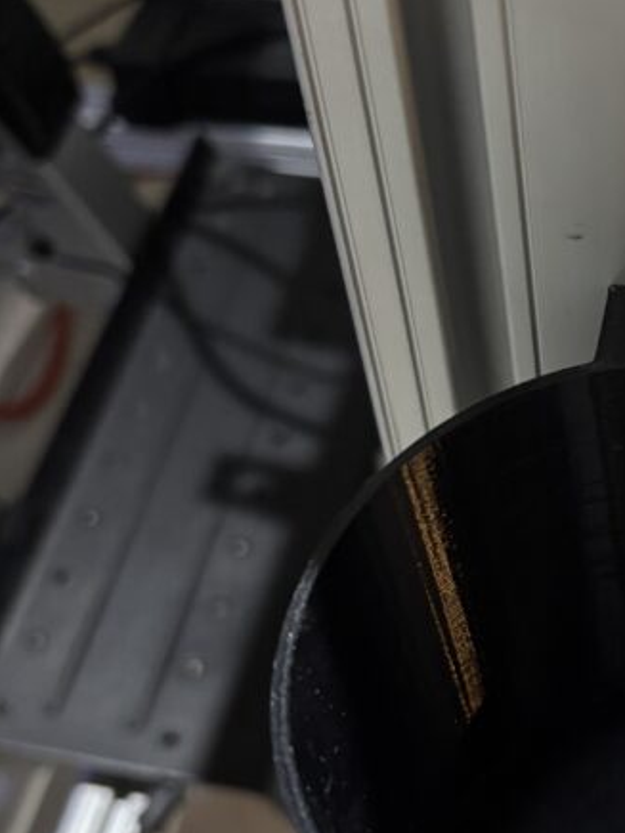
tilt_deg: -51.3
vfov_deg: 31.7
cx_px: 669
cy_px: 453
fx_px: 1468
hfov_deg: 22.8
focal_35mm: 61
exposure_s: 1/30
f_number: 1.6
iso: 640
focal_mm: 5.96
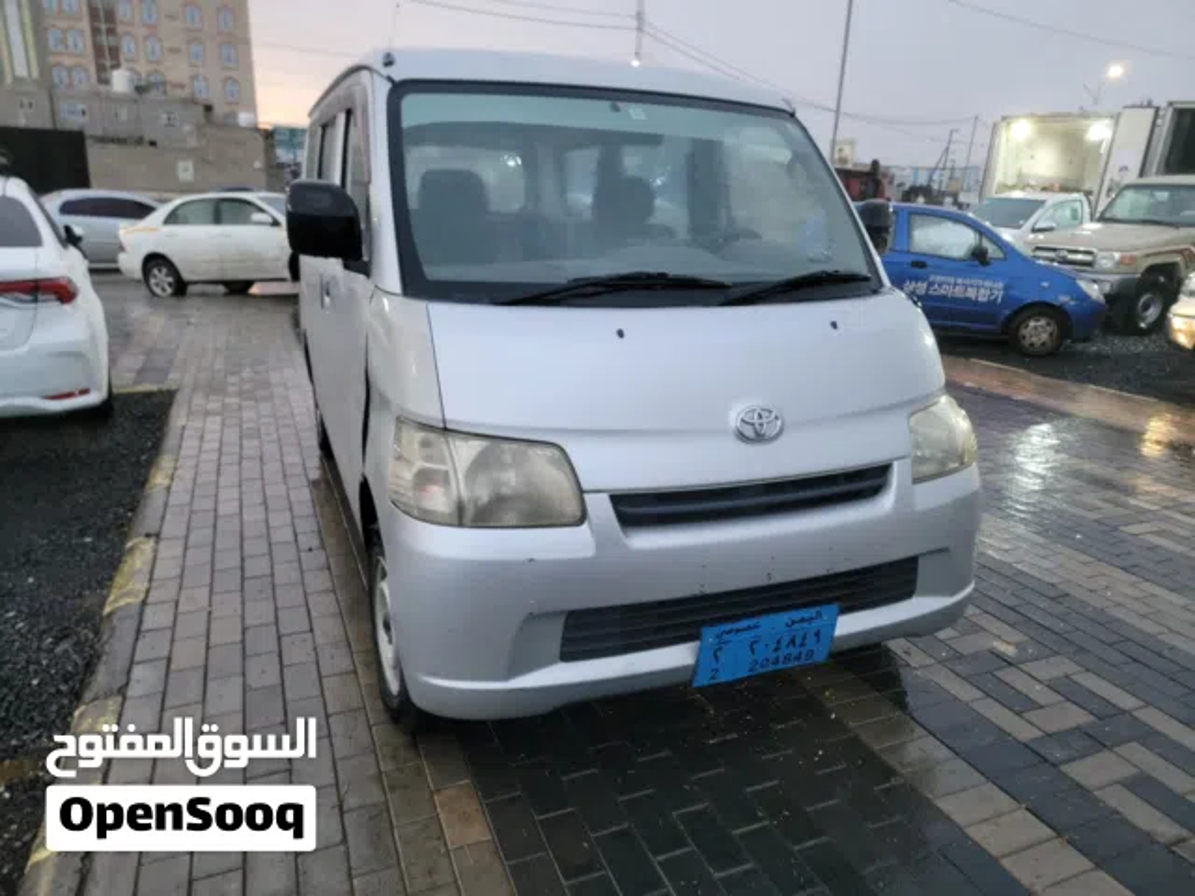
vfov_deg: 56.8
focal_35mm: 24
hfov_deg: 71.6
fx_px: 829
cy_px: 448
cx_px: 598
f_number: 1.8
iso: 400
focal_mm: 6.7
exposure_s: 1/50
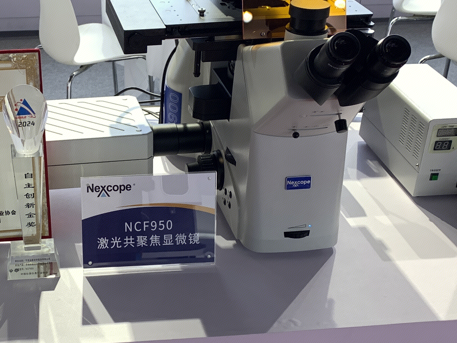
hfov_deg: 32.3
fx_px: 766
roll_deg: +0.0
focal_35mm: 58
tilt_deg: -28.2
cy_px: 181
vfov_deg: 25.2
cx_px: 93
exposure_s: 1/100
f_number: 1.8
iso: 80
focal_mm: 4.25
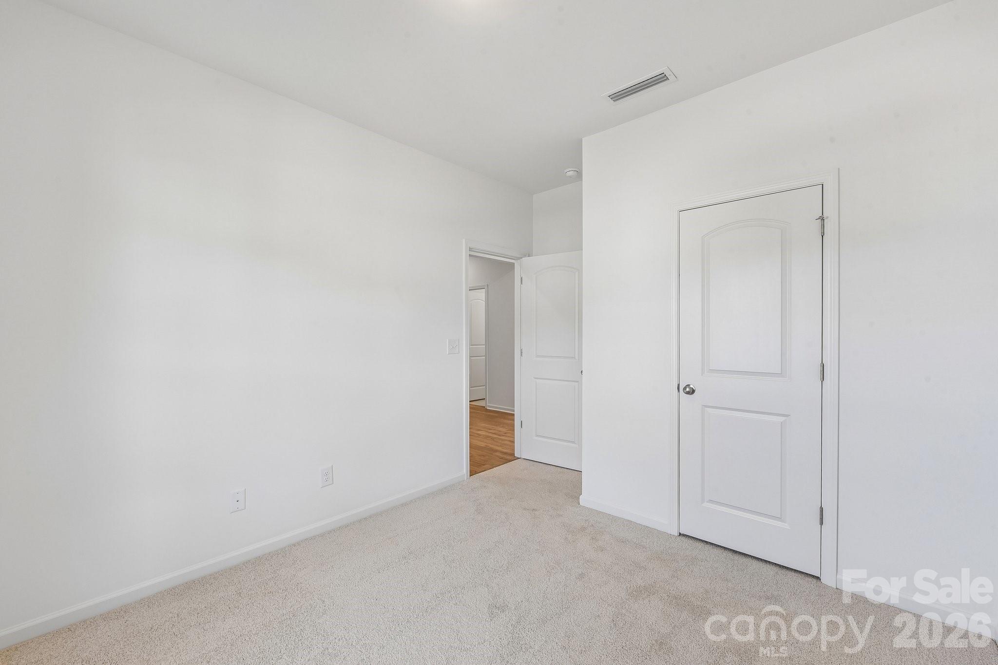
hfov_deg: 100.4
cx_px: 499
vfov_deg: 77.3
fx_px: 416
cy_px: 332
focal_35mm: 15
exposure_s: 1/15
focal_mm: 15
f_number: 11
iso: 200
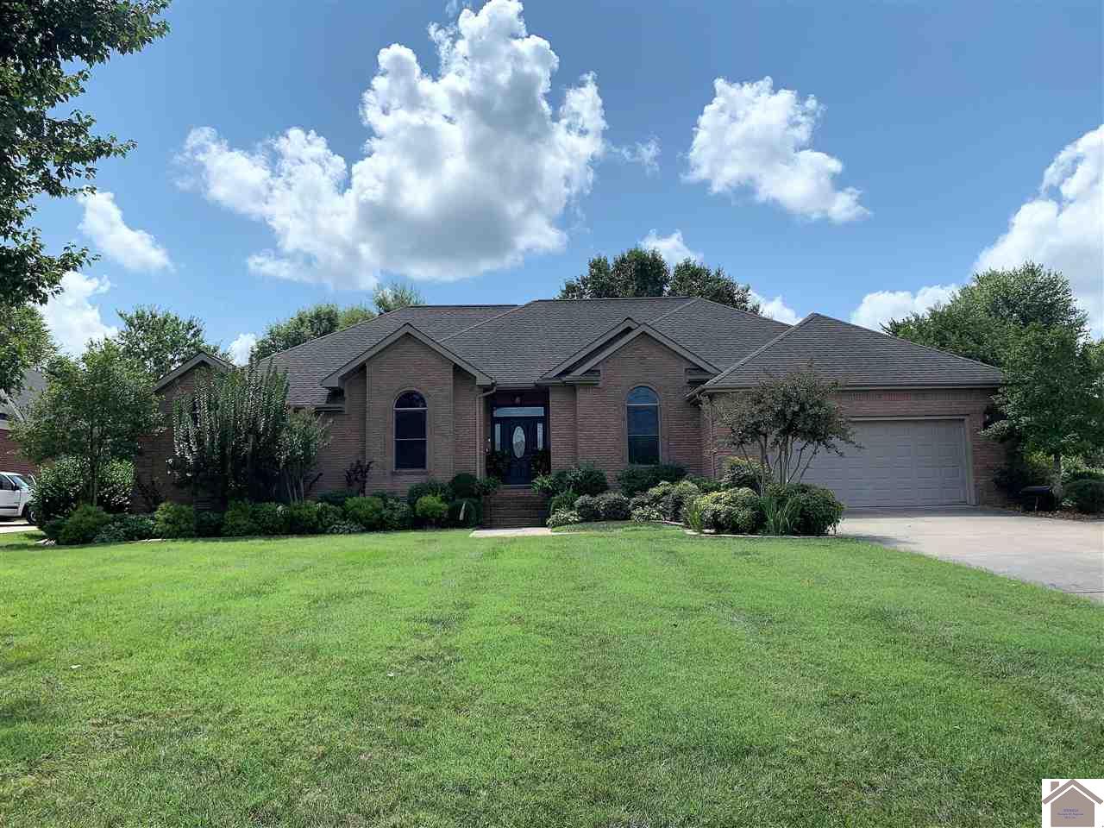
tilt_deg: +6.2
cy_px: 414
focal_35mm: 26
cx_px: 552
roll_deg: +0.8
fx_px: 829
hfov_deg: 67.3
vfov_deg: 53.1
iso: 25
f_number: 1.8
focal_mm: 4.25
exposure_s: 1/3401
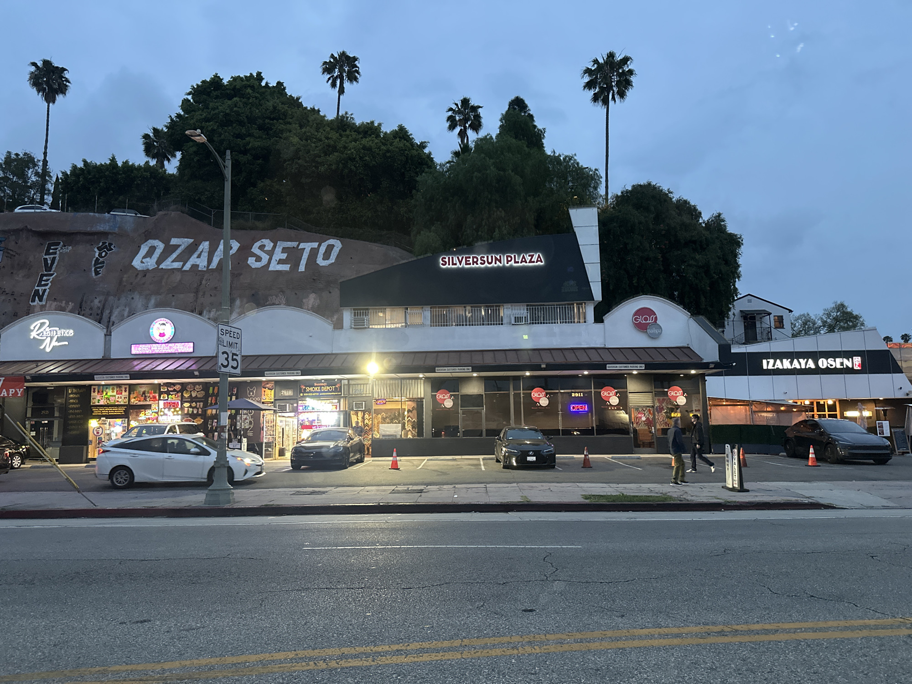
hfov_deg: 71.6
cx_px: 456
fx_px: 632
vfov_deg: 56.8
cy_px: 342
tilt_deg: +6.8
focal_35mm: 24
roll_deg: +0.9
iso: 640
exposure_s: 1/52
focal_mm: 6.86
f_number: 1.78
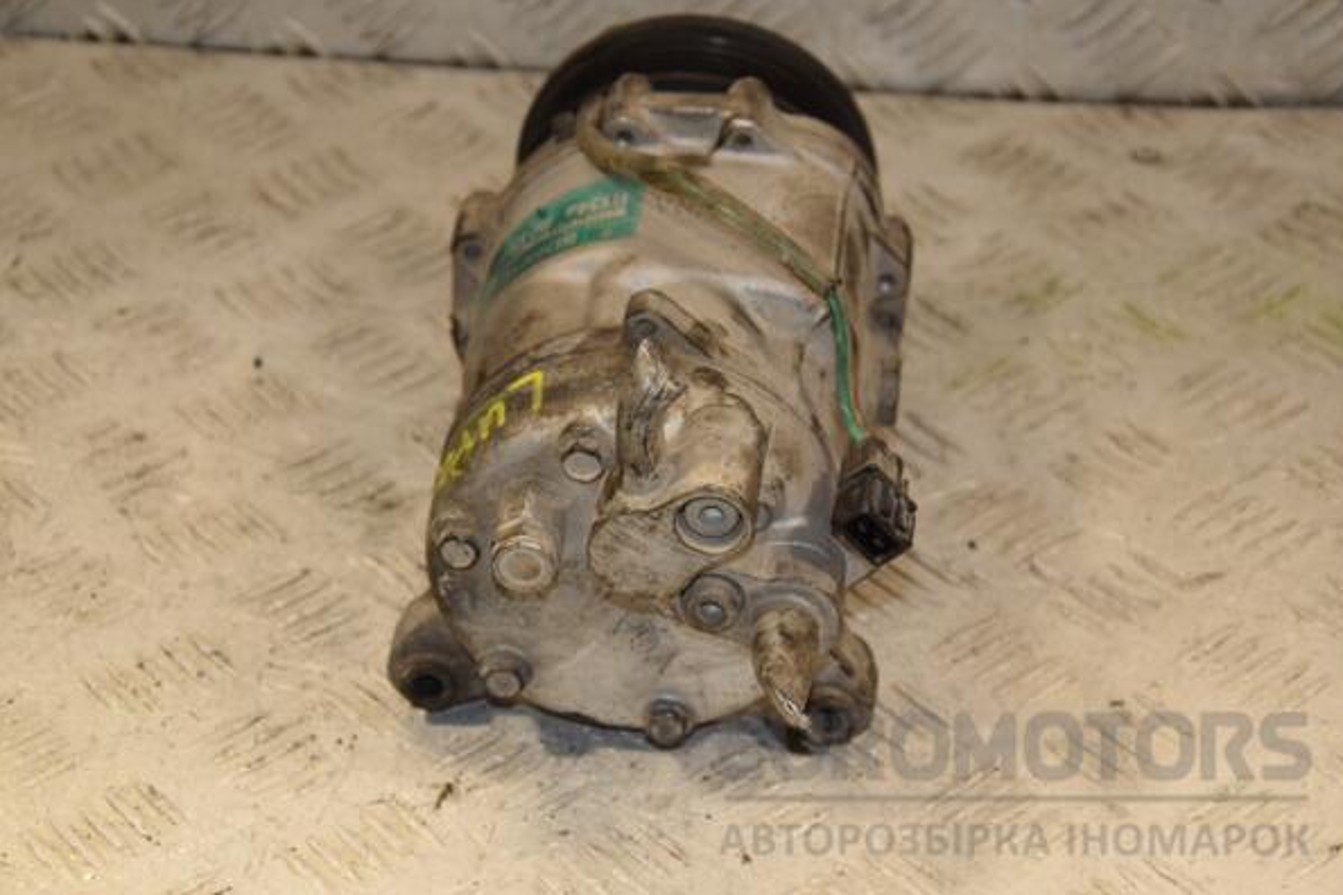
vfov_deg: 13.7
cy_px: 445
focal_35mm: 100
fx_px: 3730
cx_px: 676
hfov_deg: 20.4
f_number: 7.1
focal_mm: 66
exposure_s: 1/200
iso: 800
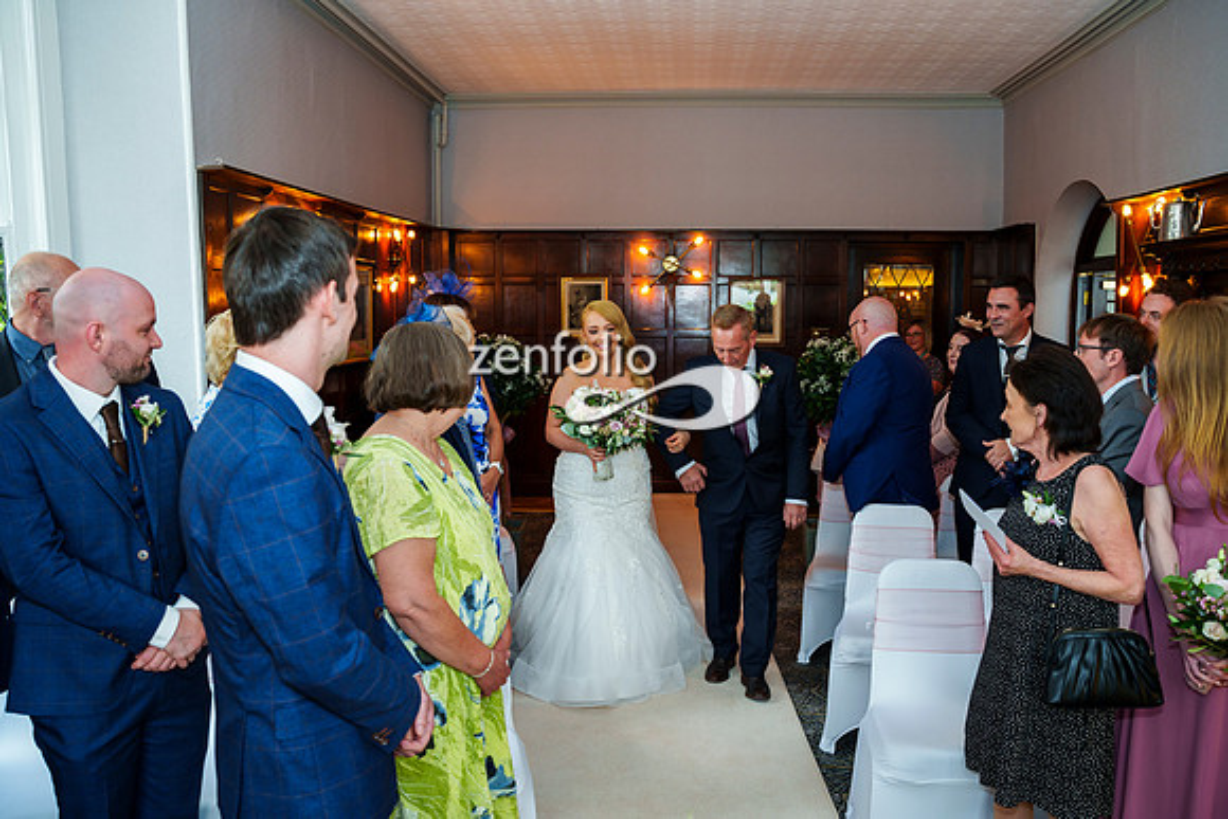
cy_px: 409
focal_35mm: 29
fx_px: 987
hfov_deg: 63.8
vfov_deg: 45.1
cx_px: 624
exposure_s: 1/60
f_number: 4.5
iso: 640
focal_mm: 28
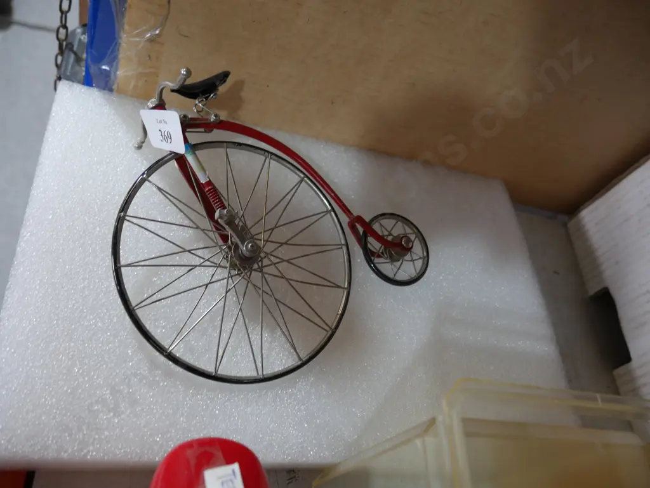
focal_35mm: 30
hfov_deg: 59.9
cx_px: 325
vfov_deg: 46.8
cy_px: 244
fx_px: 564
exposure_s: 1/60
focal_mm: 15
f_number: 3.6
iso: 500
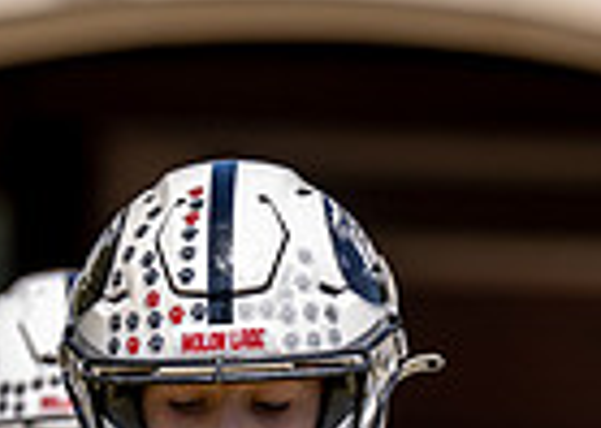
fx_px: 15415
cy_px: 678
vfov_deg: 1.6
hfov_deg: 2.2
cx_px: 345
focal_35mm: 904
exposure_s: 1/1600
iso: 100
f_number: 2.8
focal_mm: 200
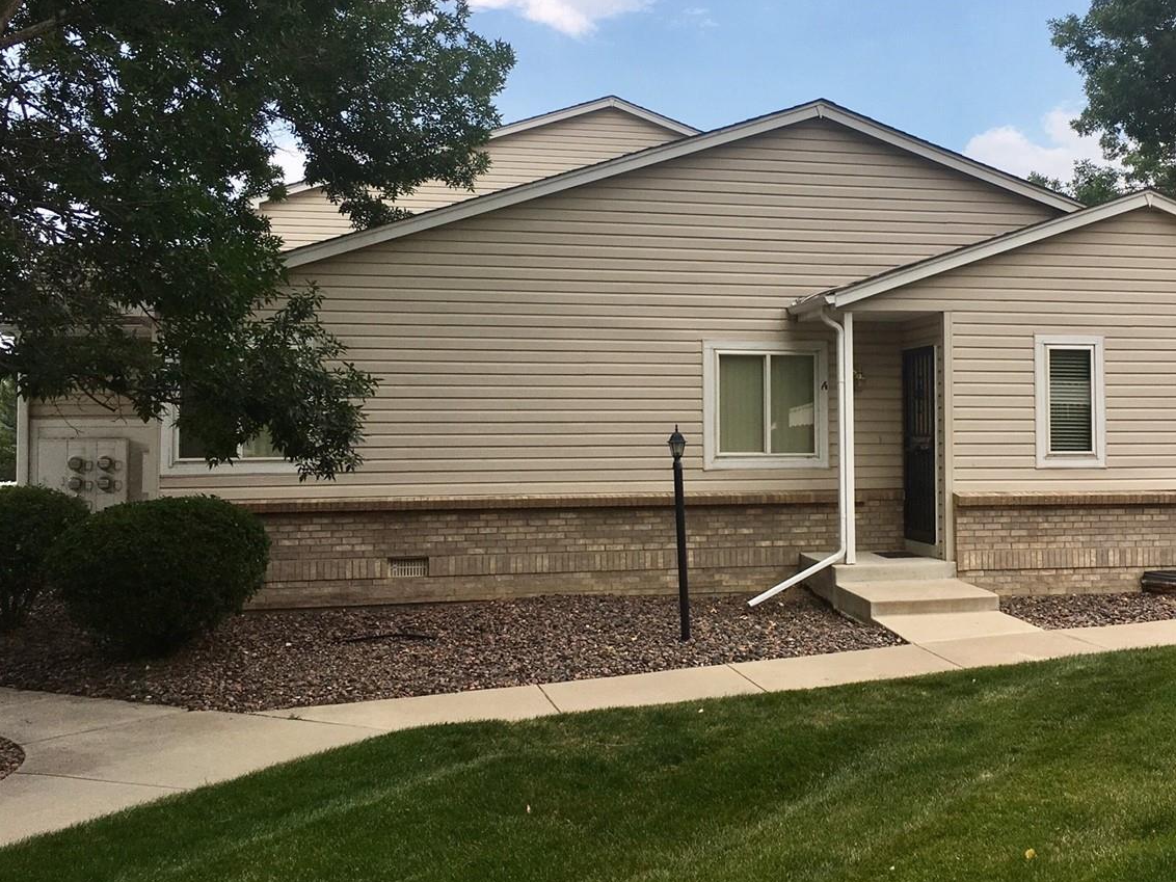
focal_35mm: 41
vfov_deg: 35.1
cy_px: 372
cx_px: 763
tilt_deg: +2.7
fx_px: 1393
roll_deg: +0.6
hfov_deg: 45.2
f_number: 2.2
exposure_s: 1/725
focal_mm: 4.15
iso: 25
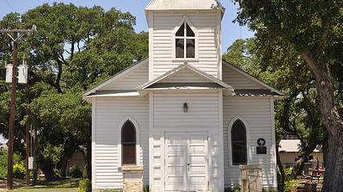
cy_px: 73
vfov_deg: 20.7
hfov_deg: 36.0
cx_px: 187
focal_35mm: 58
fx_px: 527
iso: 200
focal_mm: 26
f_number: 7.1
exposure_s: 1/200
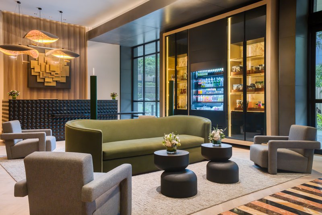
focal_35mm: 30
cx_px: 161
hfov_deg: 61.8
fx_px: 269
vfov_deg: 43.5
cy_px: 108
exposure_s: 1/25
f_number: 8
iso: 800
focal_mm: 30.1
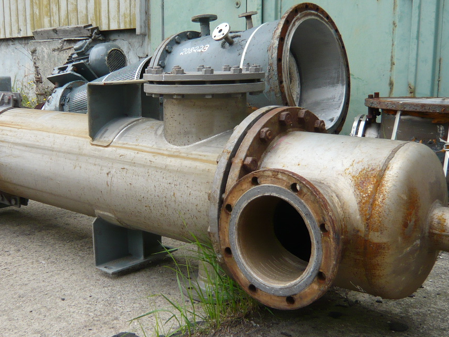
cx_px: 198
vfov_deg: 33.6
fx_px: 558
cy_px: 181
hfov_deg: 43.8
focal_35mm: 43
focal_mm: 4.6
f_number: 2.8
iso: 100
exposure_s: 1/250
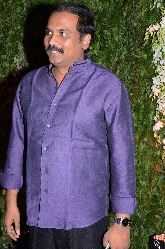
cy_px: 136
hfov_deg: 21.8
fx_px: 428
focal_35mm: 62
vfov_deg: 32.4
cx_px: 63
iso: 500
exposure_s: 1/125
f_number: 7.1
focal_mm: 32
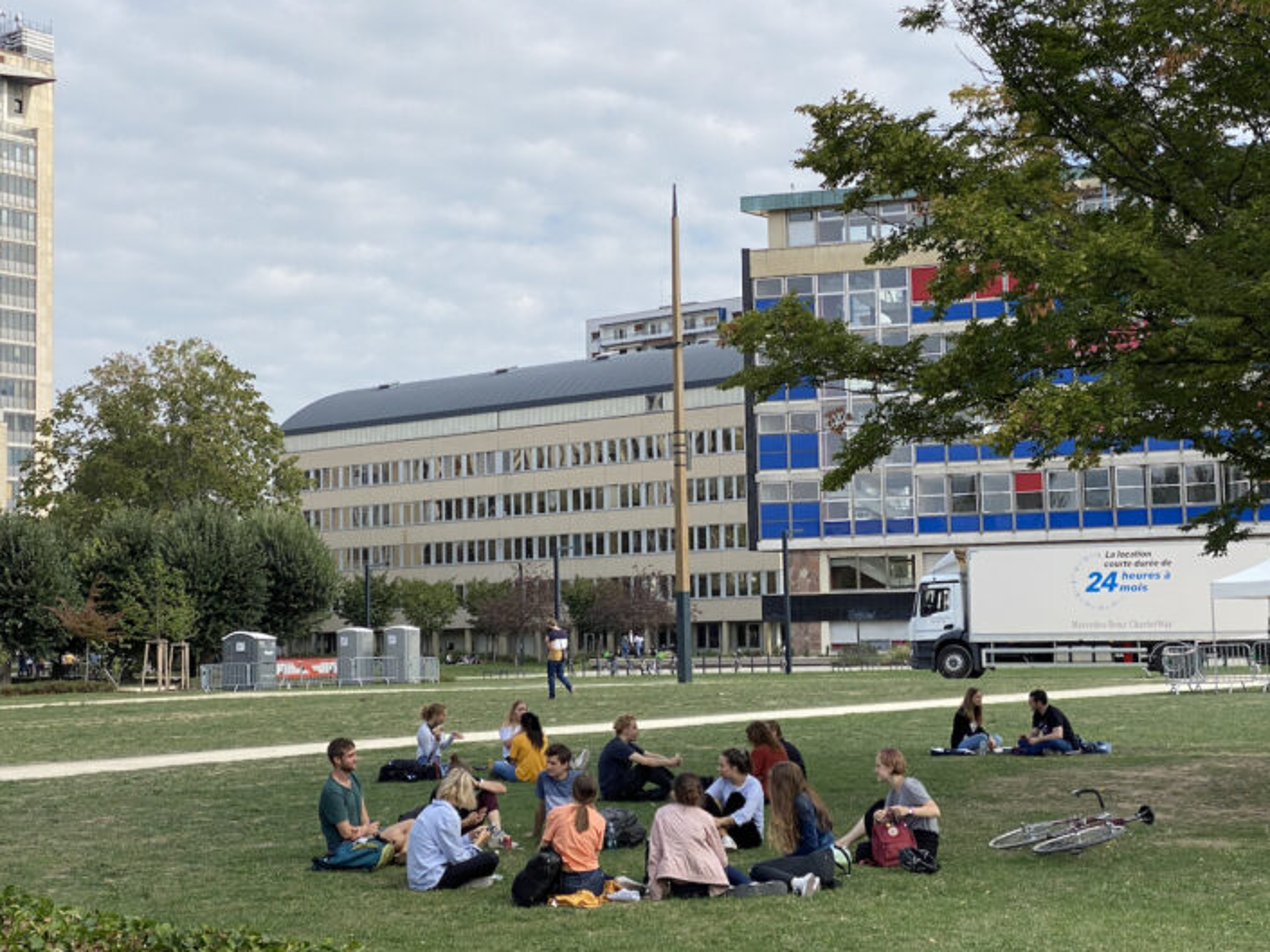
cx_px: 645
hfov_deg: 32.7
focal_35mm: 59
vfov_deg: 24.8
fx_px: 2165
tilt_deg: +5.4
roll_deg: +0.8
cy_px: 457
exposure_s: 1/1597
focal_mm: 6
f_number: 2
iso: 20
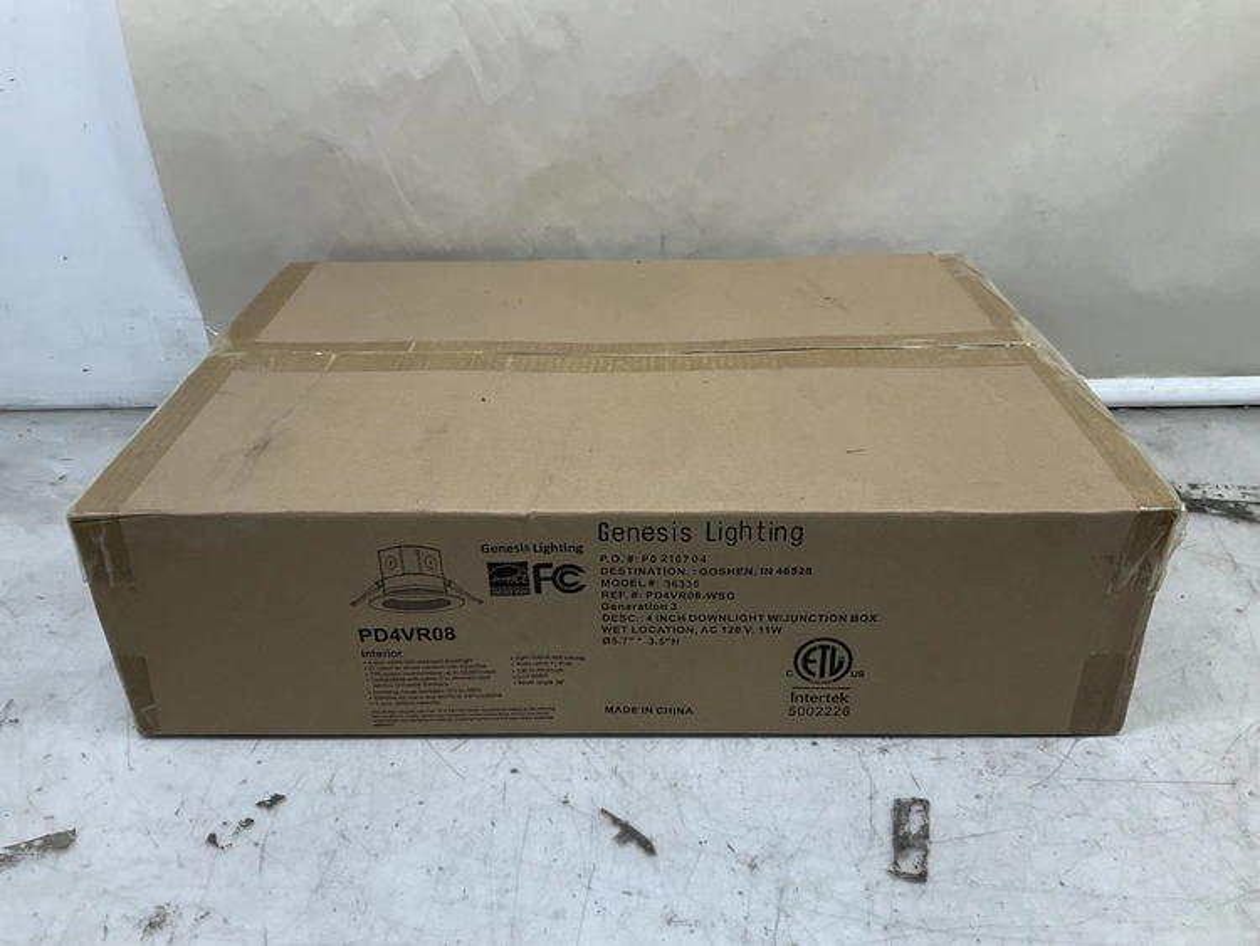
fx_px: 1056
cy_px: 473
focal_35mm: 29
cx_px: 630
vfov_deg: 48.3
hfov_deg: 61.6
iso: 40
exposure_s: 1/120
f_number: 1.8
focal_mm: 3
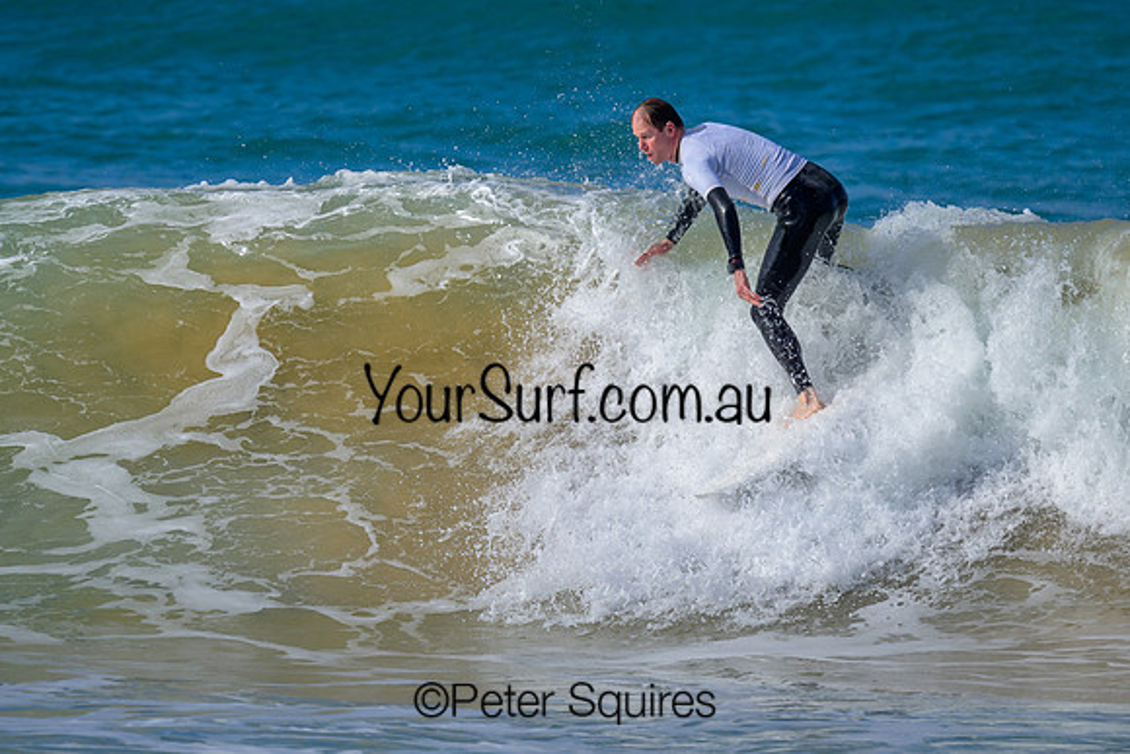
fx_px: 34484
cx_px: 626
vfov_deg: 1.3
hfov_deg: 1.9
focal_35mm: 1098
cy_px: 273
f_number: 6.3
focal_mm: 800
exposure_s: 1/2000
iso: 250
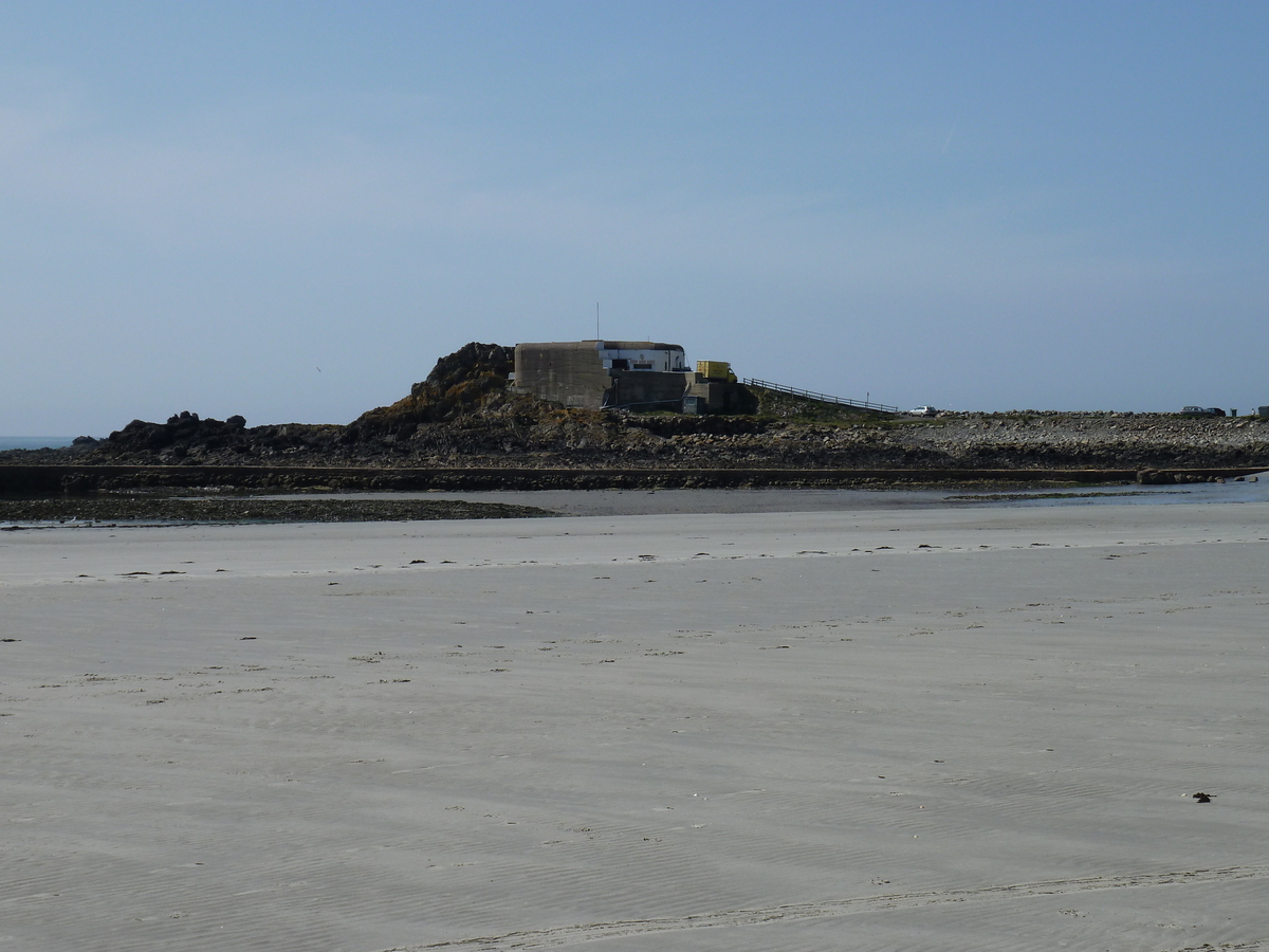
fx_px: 2859
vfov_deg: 18.9
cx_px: 634
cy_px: 476
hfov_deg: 25.0
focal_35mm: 78
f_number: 5.6
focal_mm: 12.8
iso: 80
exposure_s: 1/640
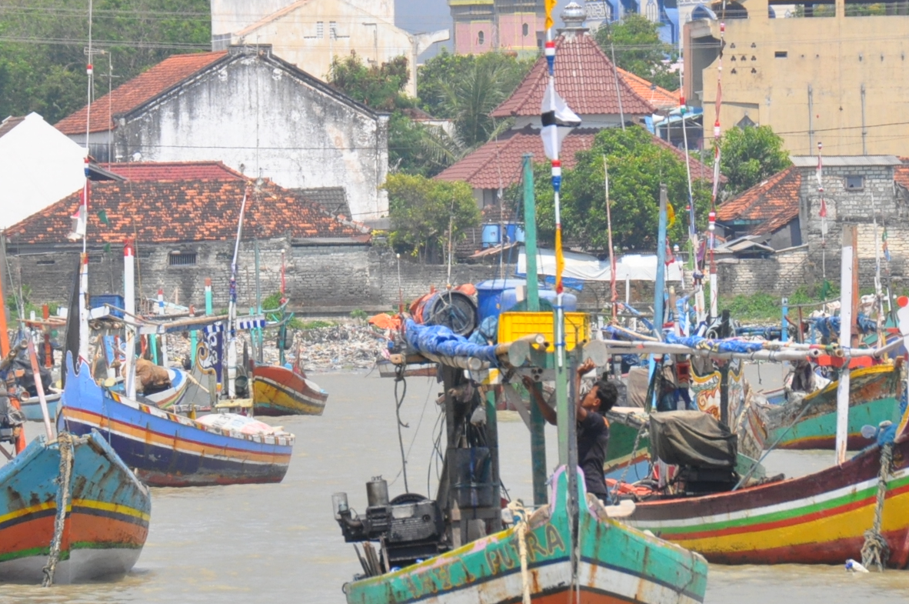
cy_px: 160
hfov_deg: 5.1
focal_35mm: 408
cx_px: 401
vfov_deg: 3.4
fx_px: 10289
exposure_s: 1/2000
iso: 1000
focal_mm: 150
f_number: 11
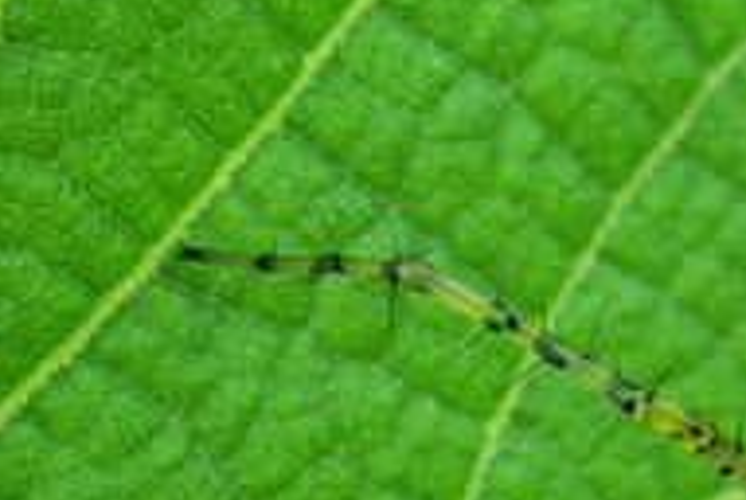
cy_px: 609
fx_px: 4877
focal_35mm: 235
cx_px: 918
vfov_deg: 5.8
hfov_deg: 8.6
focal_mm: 50
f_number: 10
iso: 400
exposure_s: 1/50
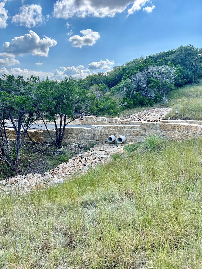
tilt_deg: -10.6
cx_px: 101
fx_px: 202
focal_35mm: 26
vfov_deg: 67.3
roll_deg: +0.7
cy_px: 134
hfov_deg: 53.1
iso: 50
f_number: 1.5
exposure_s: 1/2083
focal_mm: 5.7
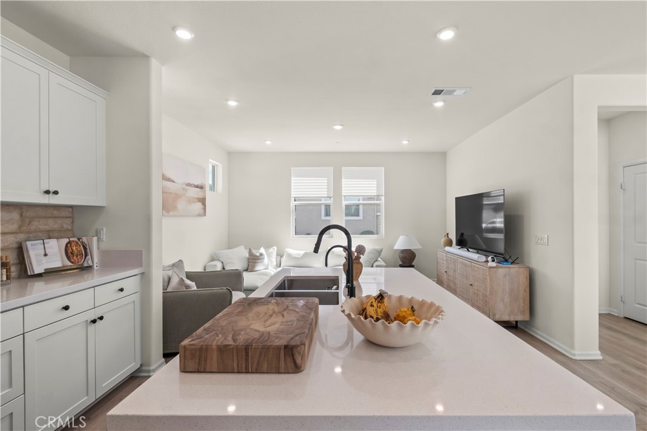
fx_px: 269
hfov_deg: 100.4
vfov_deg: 77.3
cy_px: 216
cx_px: 324
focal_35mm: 15
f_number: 9
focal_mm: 10
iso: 250
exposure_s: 1/9
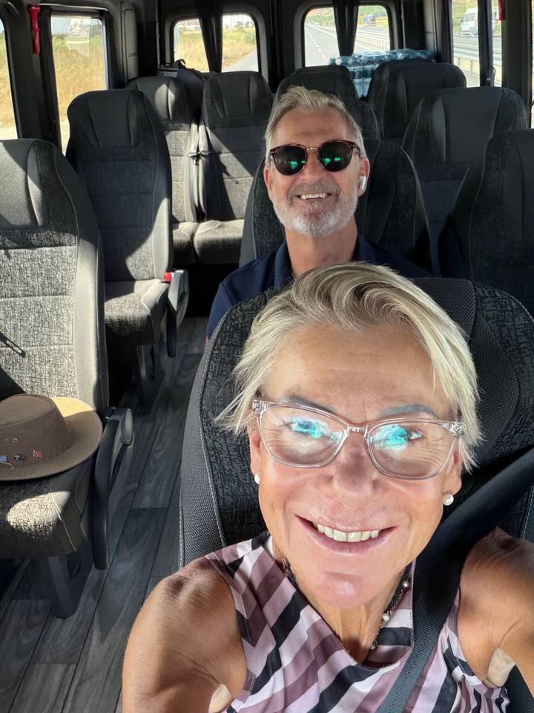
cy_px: 356
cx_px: 267
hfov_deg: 46.8
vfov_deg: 60.0
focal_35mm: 30
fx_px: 617
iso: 80
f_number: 1.9
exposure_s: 1/75
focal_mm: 2.71
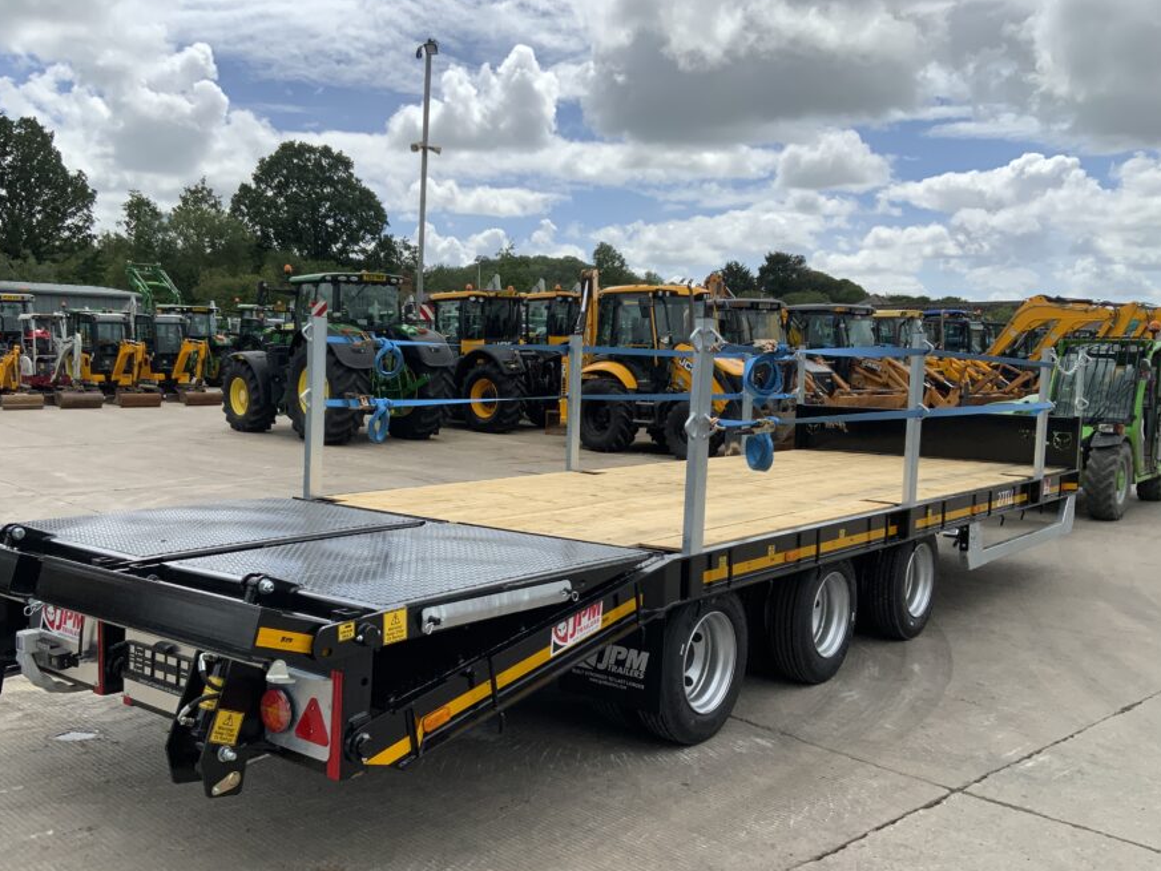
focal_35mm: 34
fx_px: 1140
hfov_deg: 53.8
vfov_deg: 41.8
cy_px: 477
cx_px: 519
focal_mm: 3
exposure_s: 1/2427
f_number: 1.8
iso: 20
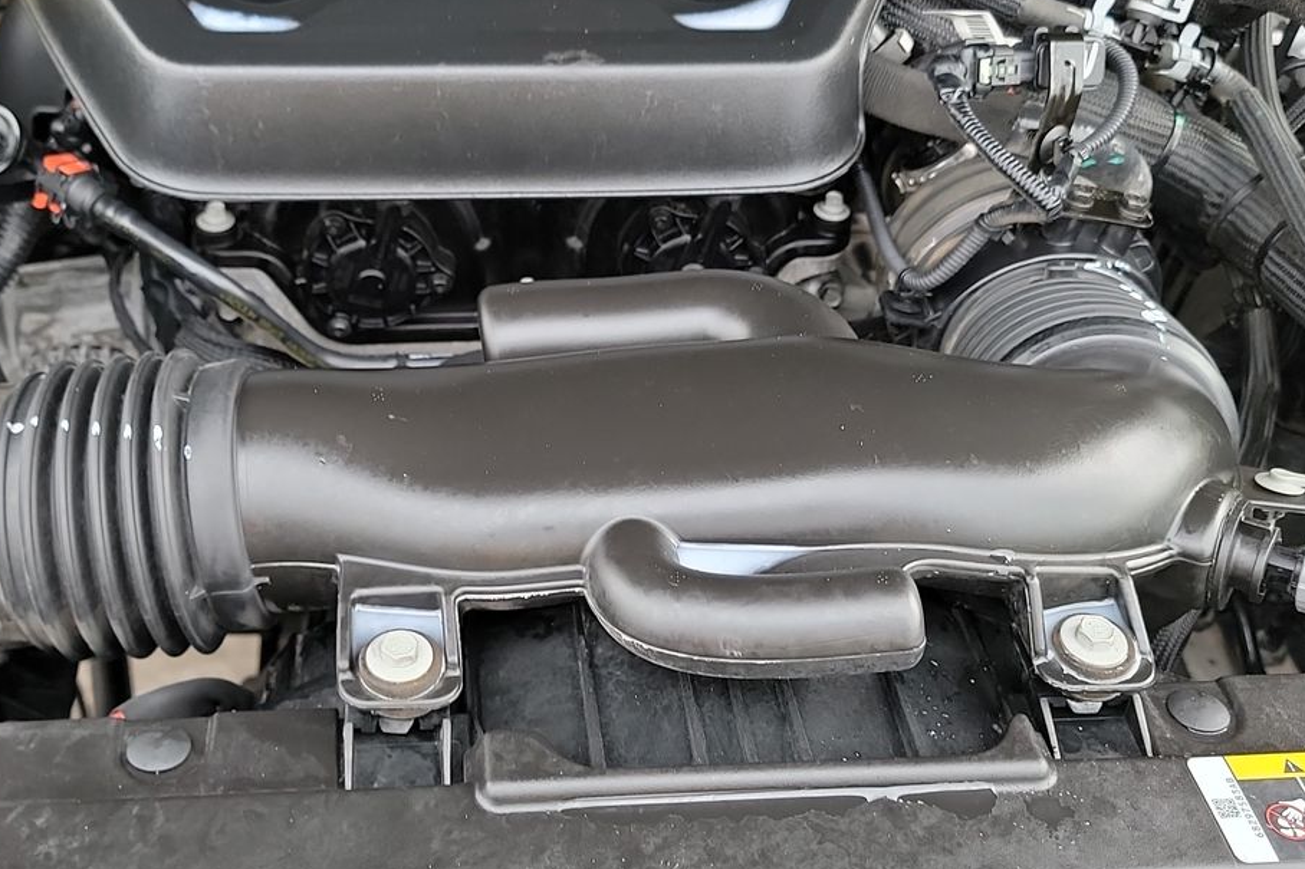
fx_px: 1595
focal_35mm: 44
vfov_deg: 30.4
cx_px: 530
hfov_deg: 44.3
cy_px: 338
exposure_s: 1/59
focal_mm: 6.7
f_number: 1.8
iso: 116
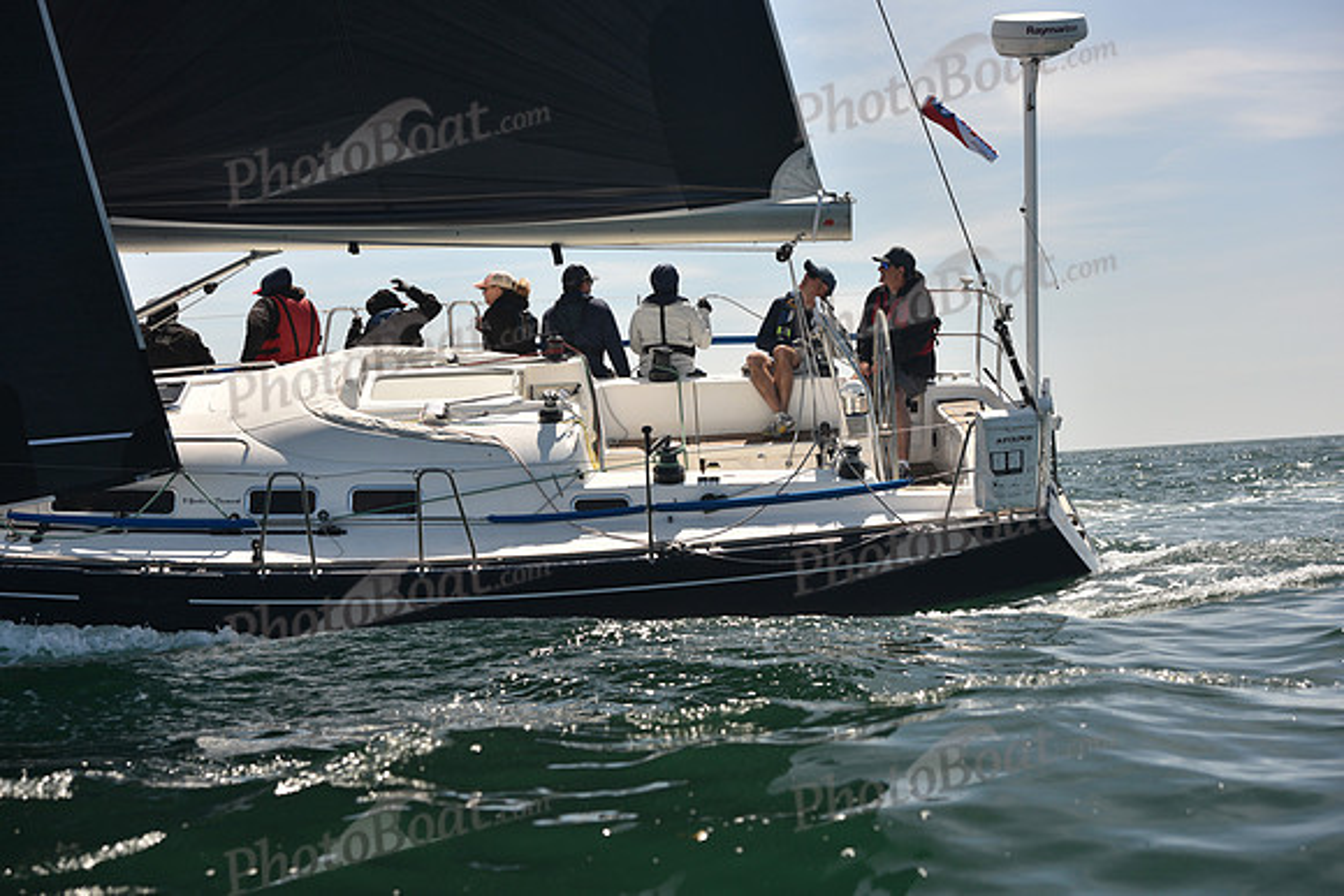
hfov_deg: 28.8
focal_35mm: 70
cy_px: 448
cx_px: 672
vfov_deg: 19.5
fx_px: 2614
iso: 250
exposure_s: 1/640
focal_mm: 70
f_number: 5.6
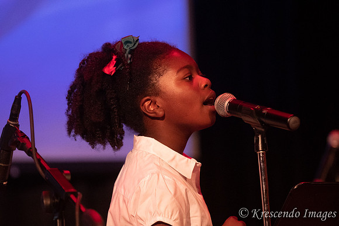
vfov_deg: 6.5
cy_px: 113
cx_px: 170
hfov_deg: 9.8
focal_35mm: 210
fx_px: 1978
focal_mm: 140
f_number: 2.8
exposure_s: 1/200
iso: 3200
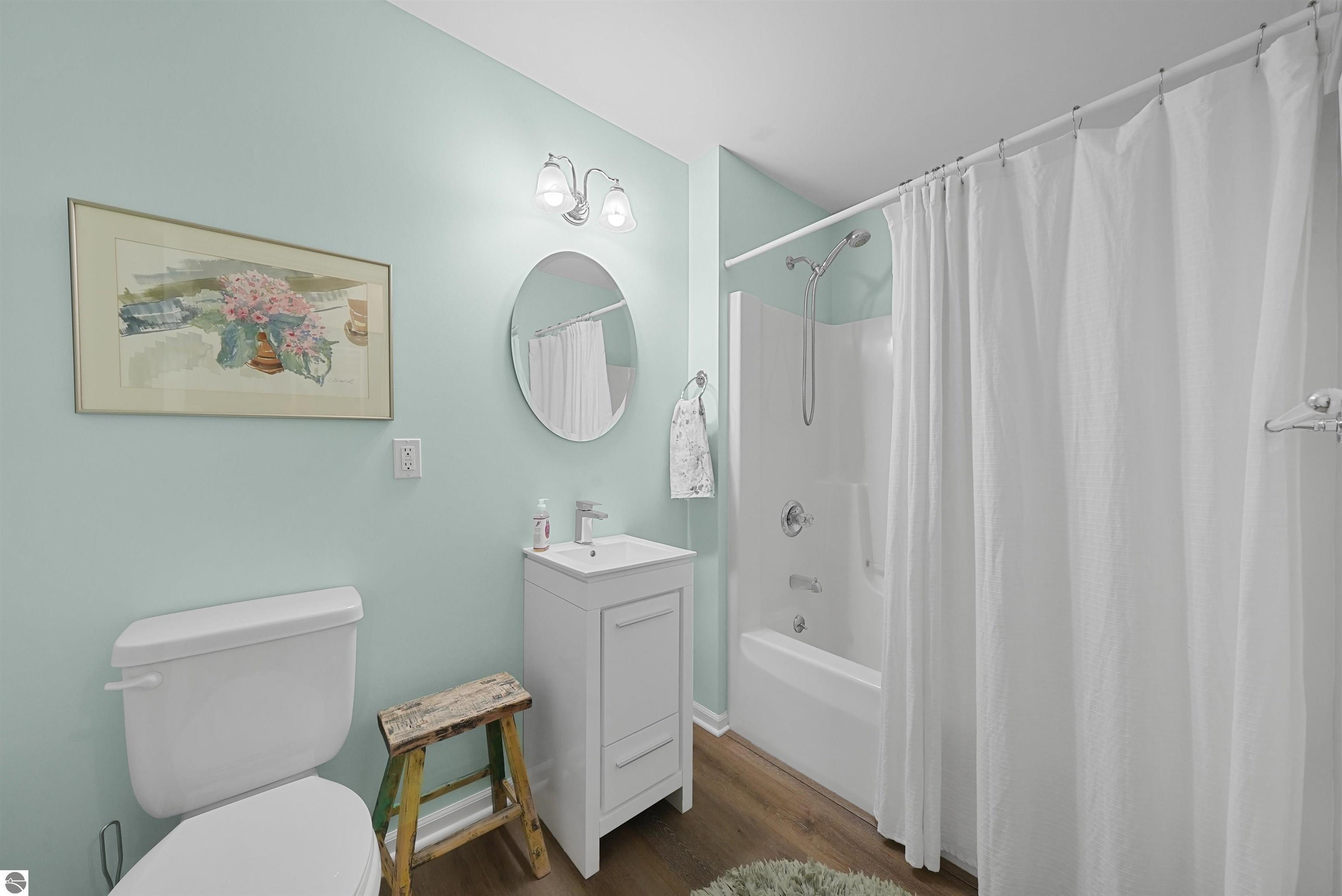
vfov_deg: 90.1
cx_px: 671
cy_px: 448
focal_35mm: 12
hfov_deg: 112.6
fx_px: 448
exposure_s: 1/4
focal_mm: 12
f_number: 10
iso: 2000
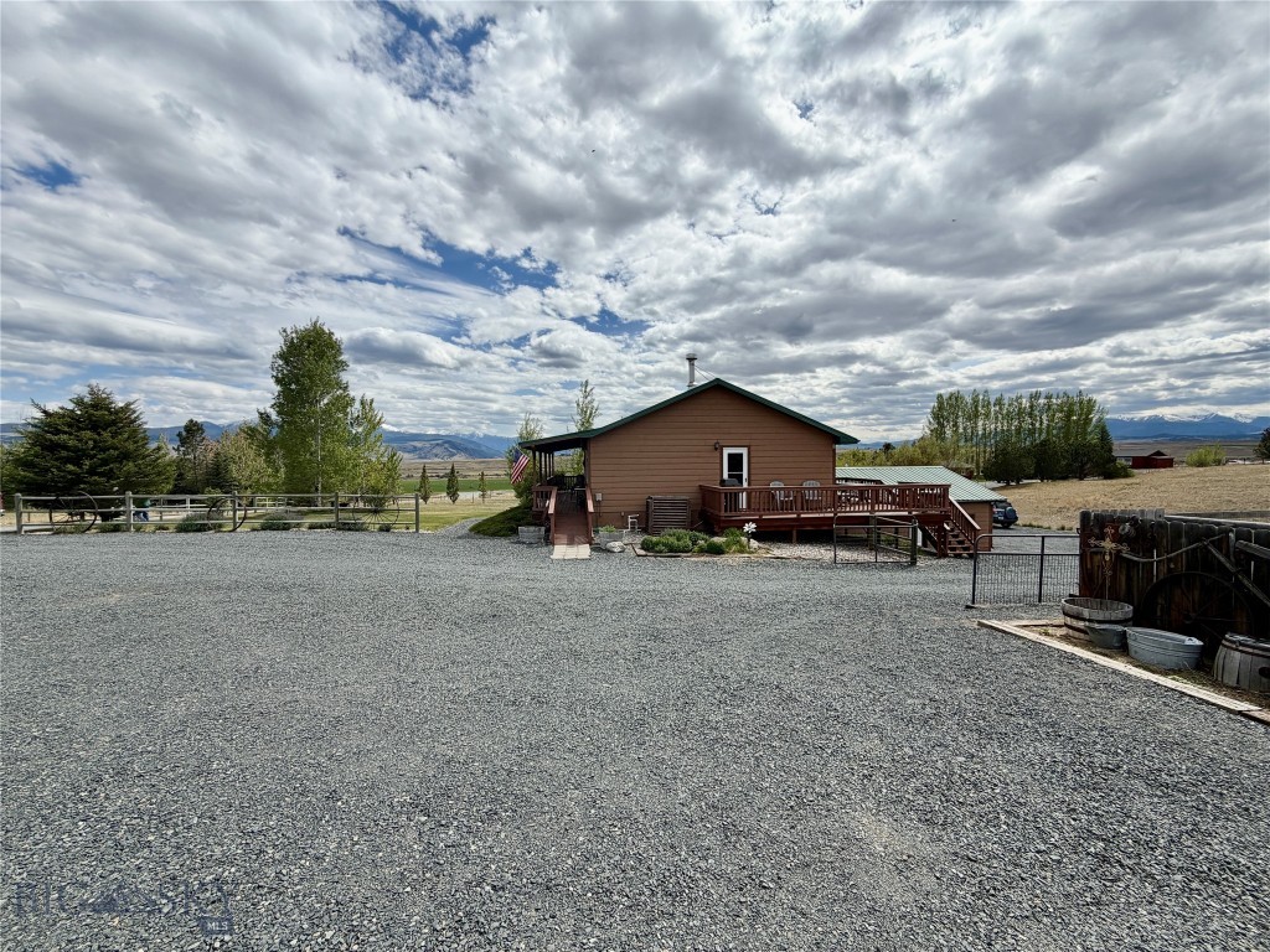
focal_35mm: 14
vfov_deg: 85.7
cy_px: 476
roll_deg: +0.6
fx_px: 514
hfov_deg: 102.1
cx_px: 635
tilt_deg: -1.3
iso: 20
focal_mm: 2.22
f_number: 2.2
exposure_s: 1/1848
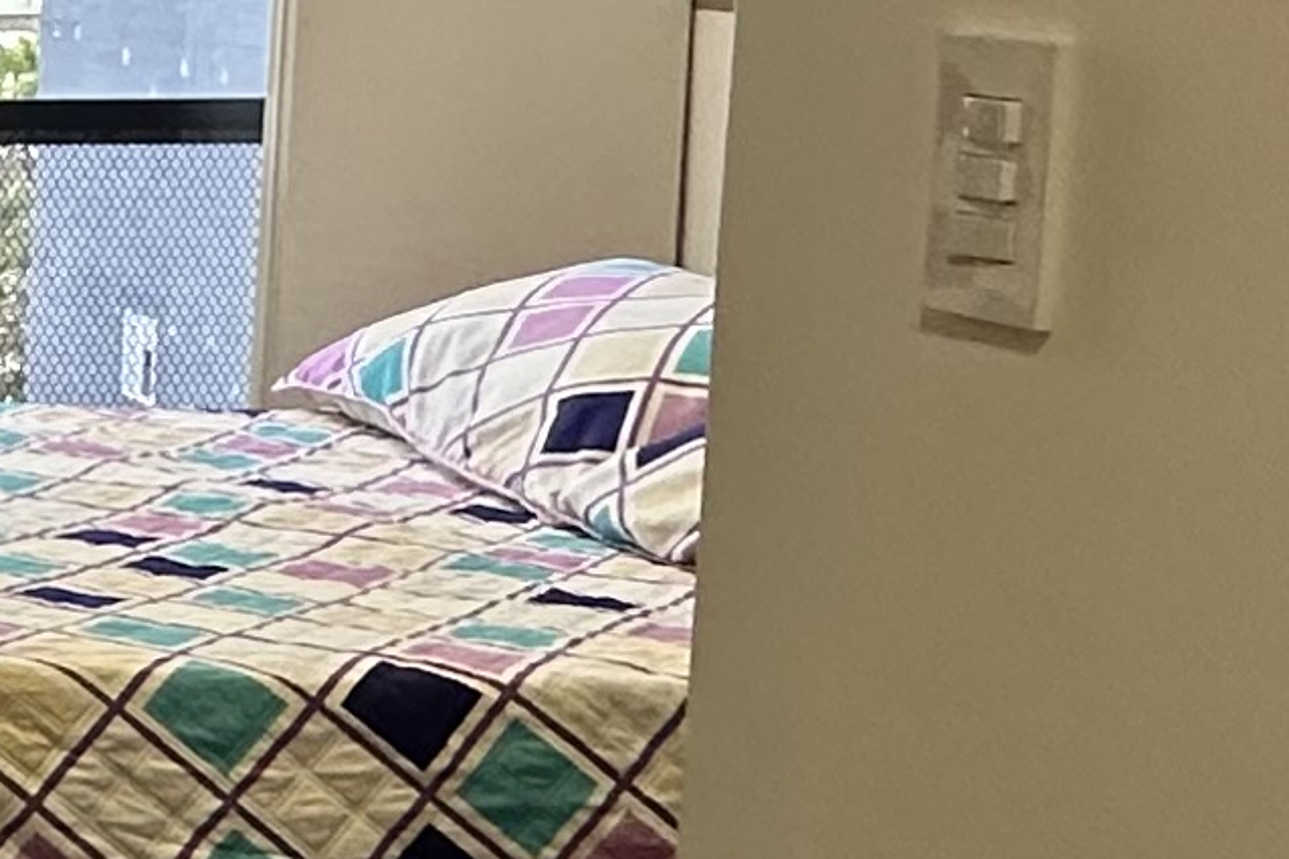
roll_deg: +0.4
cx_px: -1127
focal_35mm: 92
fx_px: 3293
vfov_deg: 14.8
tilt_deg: -8.7
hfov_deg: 17.4
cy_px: 305
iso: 160
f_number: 2.2
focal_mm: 2.22
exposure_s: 1/60
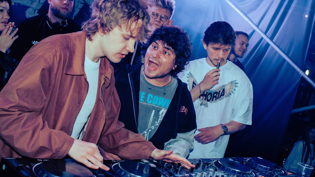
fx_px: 381
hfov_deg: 44.8
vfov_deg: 26.2
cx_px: 180
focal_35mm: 46
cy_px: 88
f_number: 5
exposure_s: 1/125
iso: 1000
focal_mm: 25
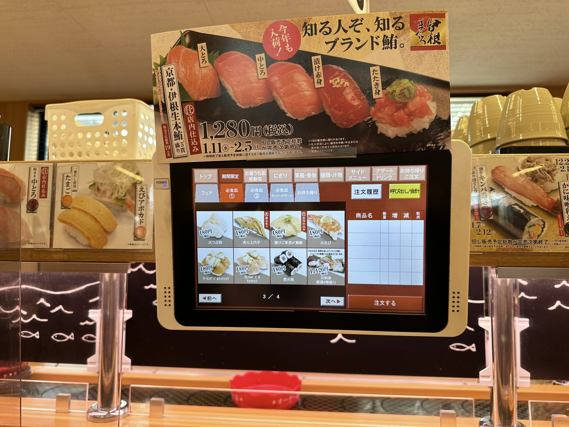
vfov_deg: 56.8
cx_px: 284
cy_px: 214
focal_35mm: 24
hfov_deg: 71.6
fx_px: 394
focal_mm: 6.86
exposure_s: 1/100
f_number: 1.78
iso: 125
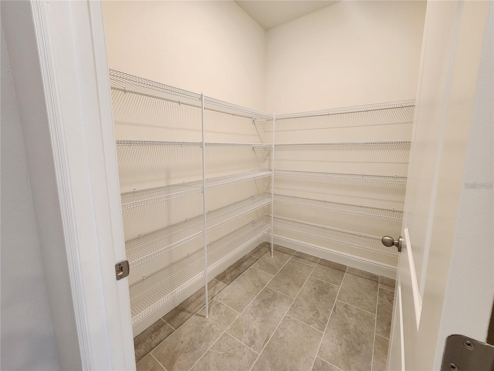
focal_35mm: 13
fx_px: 186
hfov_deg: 106.2
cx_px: 247
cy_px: 186
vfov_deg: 89.9
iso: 320
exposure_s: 1/60
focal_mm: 2.2
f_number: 2.2
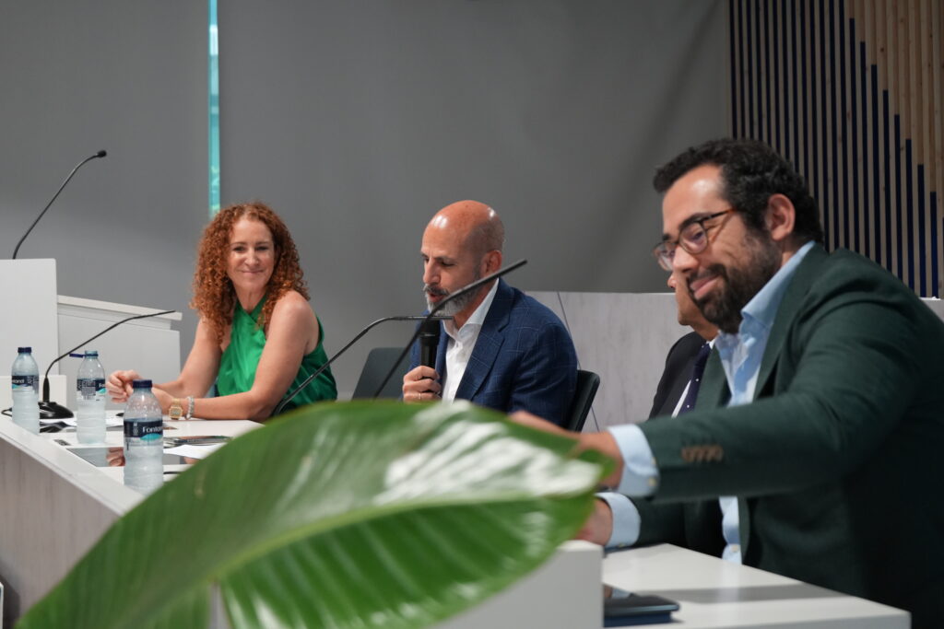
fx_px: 1836
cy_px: 314
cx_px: 472
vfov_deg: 19.5
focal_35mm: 70
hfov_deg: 28.8
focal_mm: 70
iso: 3200
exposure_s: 1/80
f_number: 5.6
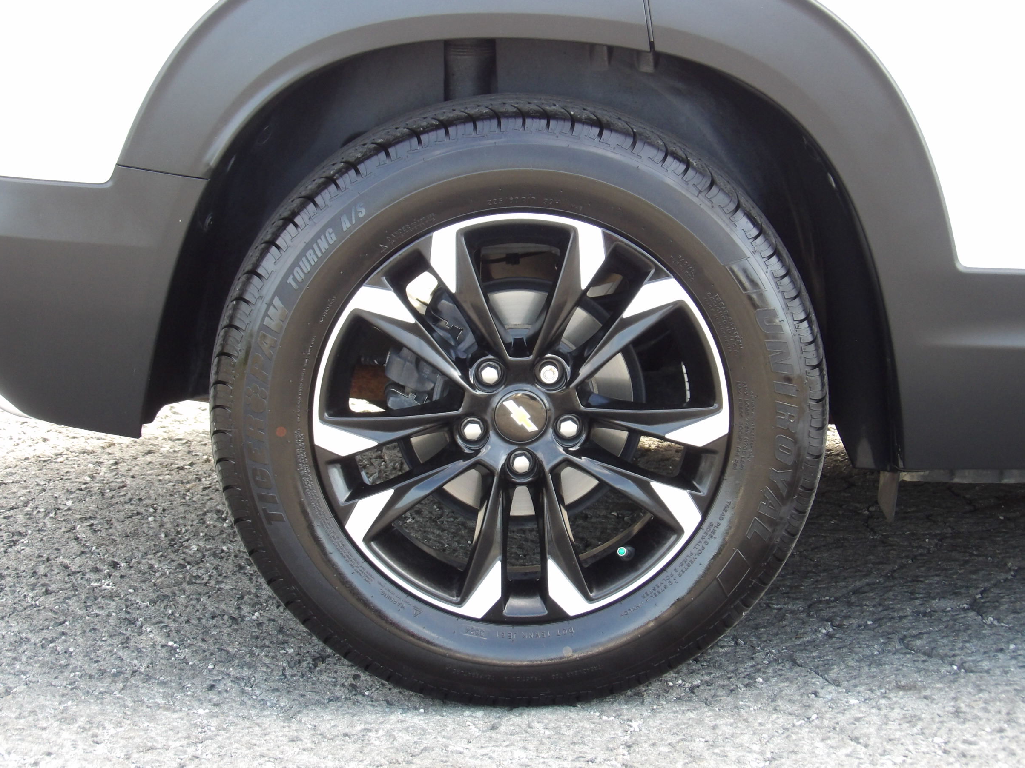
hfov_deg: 12.8
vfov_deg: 9.6
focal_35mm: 154
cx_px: 534
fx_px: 4560
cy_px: 381
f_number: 4.3
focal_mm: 25.6
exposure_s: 1/56
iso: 200
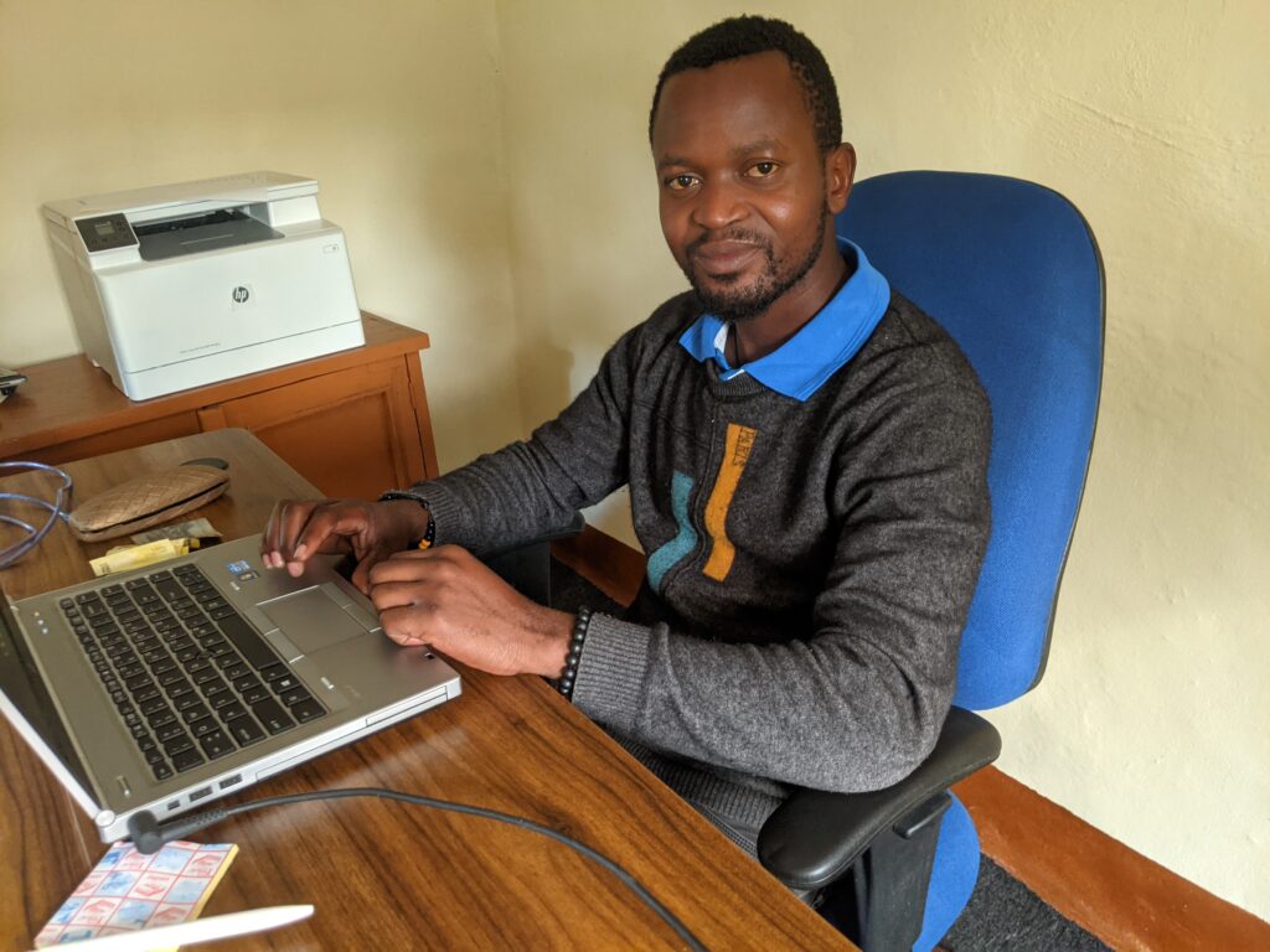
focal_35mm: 27
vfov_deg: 51.4
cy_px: 476
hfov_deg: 65.3
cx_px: 635
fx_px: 991
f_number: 1.8
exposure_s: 1/25
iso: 525
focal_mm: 4.44
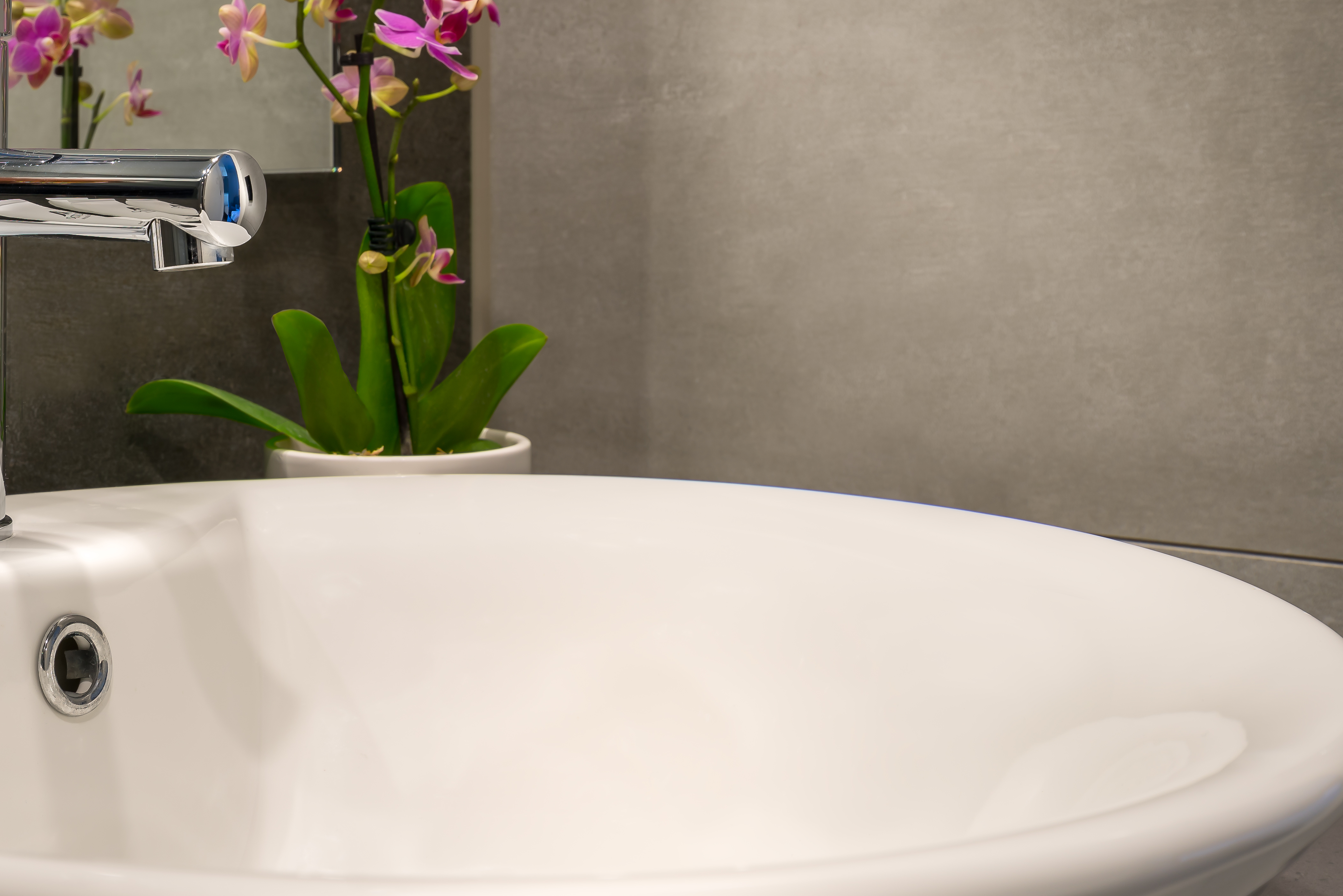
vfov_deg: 22.3
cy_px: 501
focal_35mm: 61
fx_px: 2276
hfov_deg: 31.8
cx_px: 222
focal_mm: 35
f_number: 8
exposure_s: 1/1.25
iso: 64
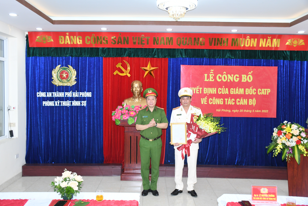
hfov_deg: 53.1
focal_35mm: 36
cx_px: 154
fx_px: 308
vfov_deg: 36.9
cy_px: 103
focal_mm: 24
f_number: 5
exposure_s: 1/200
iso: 1600
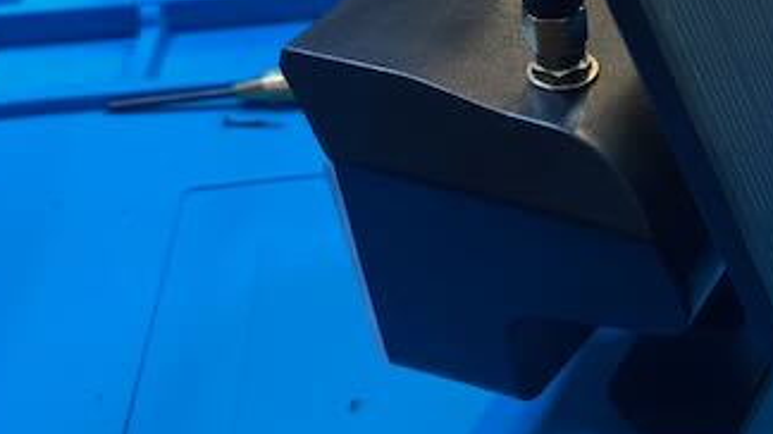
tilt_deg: -39.4
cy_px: 191
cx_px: 732
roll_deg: -1.0
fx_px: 1147
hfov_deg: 34.6
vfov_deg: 21.4
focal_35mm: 56
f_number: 1.8
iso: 500
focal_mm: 4.25
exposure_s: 1/60
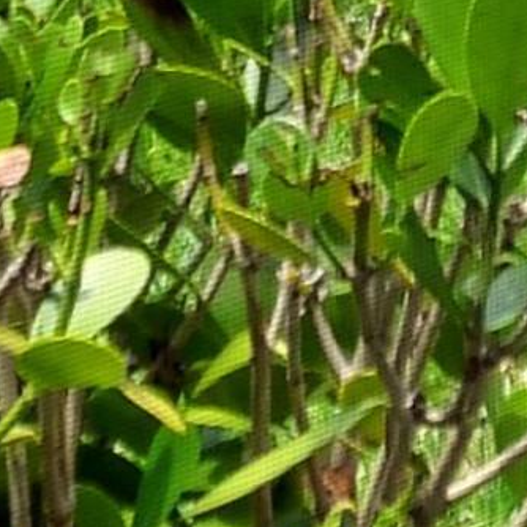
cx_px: 563
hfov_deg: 9.5
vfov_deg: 8.5
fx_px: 3152
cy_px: -879
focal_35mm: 183
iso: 40
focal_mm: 4.6
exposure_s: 1/240
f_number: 1.8
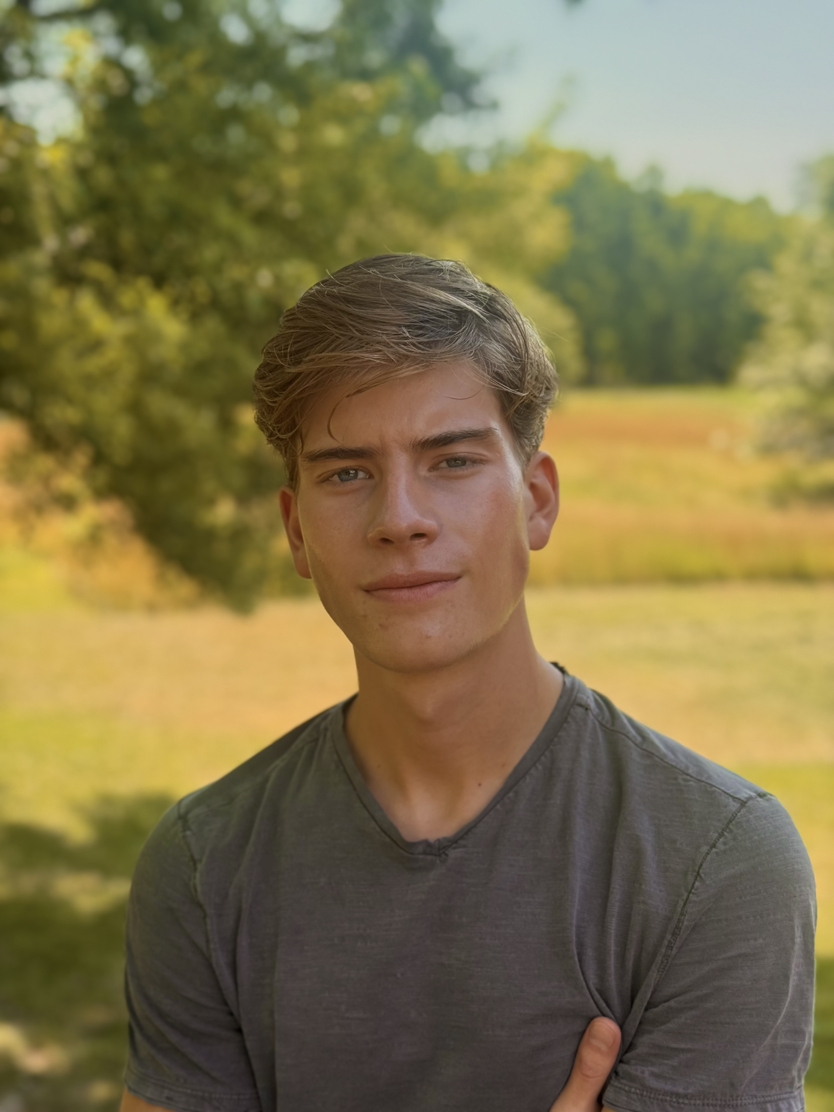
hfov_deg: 30.3
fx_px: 1542
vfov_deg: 39.7
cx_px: 417
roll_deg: -1.5
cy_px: 556
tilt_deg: -8.7
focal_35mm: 48
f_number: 1.78
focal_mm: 6.76
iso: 100
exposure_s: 1/1027
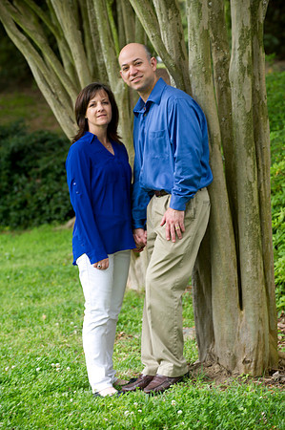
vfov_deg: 13.7
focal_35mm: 150
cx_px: 142
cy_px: 215
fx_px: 1785
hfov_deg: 9.1
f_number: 4.5
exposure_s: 1/100
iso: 320
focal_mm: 150
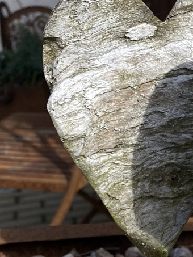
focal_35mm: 86
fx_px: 639
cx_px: 263
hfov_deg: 16.1
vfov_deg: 21.0
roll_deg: +1.6
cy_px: 321
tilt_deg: -27.2
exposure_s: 1/2141
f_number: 1.8
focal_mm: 4.25
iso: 32
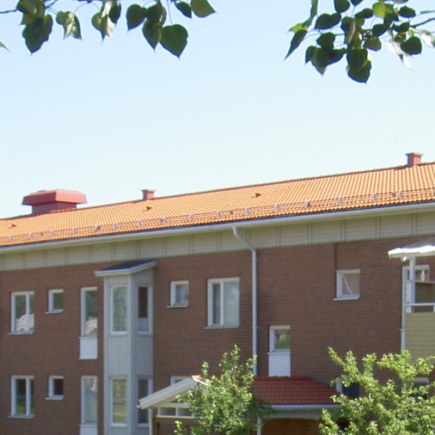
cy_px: 480
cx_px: 231
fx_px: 1550
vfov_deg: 15.5
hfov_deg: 16.0
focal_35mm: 109
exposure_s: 1/250
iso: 100
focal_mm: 8
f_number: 4.7
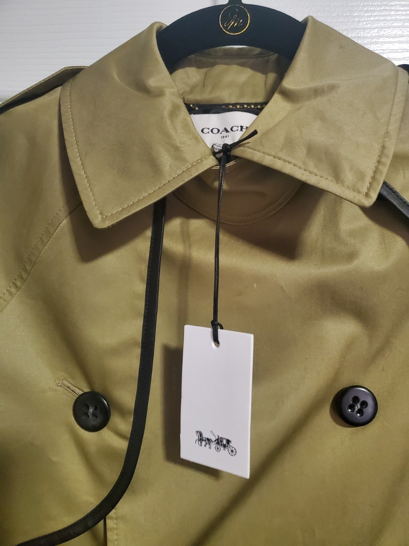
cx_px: 204
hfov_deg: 53.1
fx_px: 410
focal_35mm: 26
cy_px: 273
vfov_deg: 67.3
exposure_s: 1/39
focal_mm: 4.3
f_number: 1.5
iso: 640
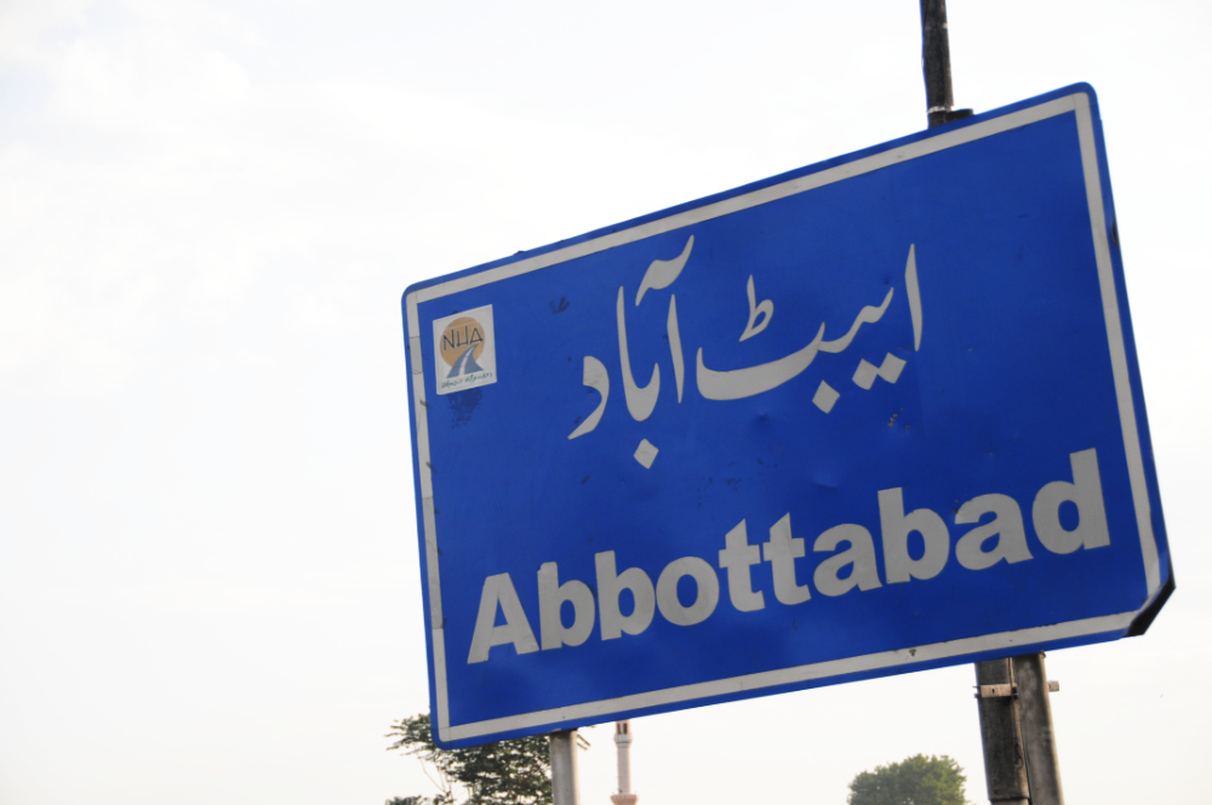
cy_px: 402
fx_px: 3026
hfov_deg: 22.6
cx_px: 606
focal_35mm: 90
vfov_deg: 15.1
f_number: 5.6
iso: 320
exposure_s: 1/640
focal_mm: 60
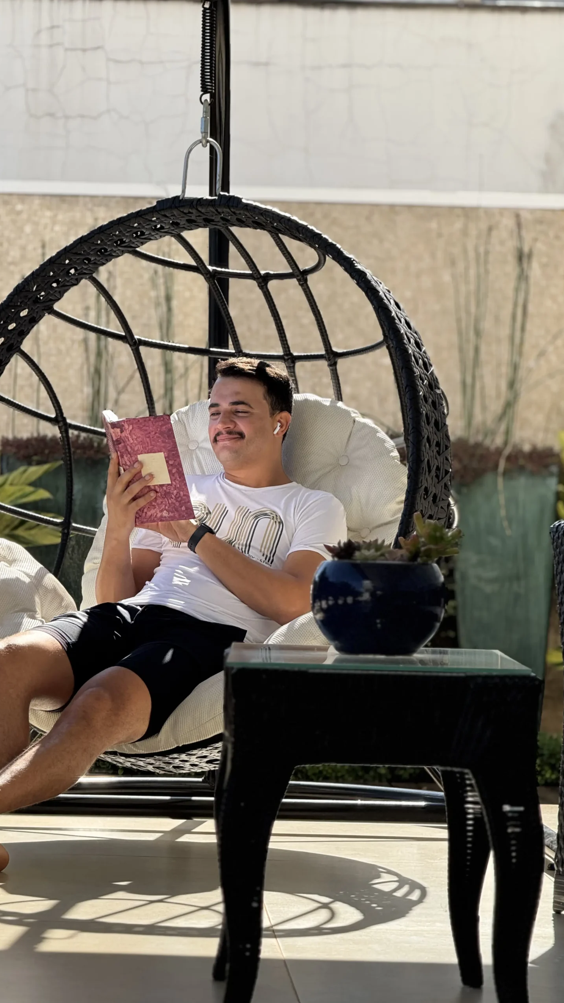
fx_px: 3483
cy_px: 502
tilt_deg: +0.6
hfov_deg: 9.3
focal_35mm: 131
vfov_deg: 16.4
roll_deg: -1.9
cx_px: 201
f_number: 2.8
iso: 50
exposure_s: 1/627
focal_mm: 15.66
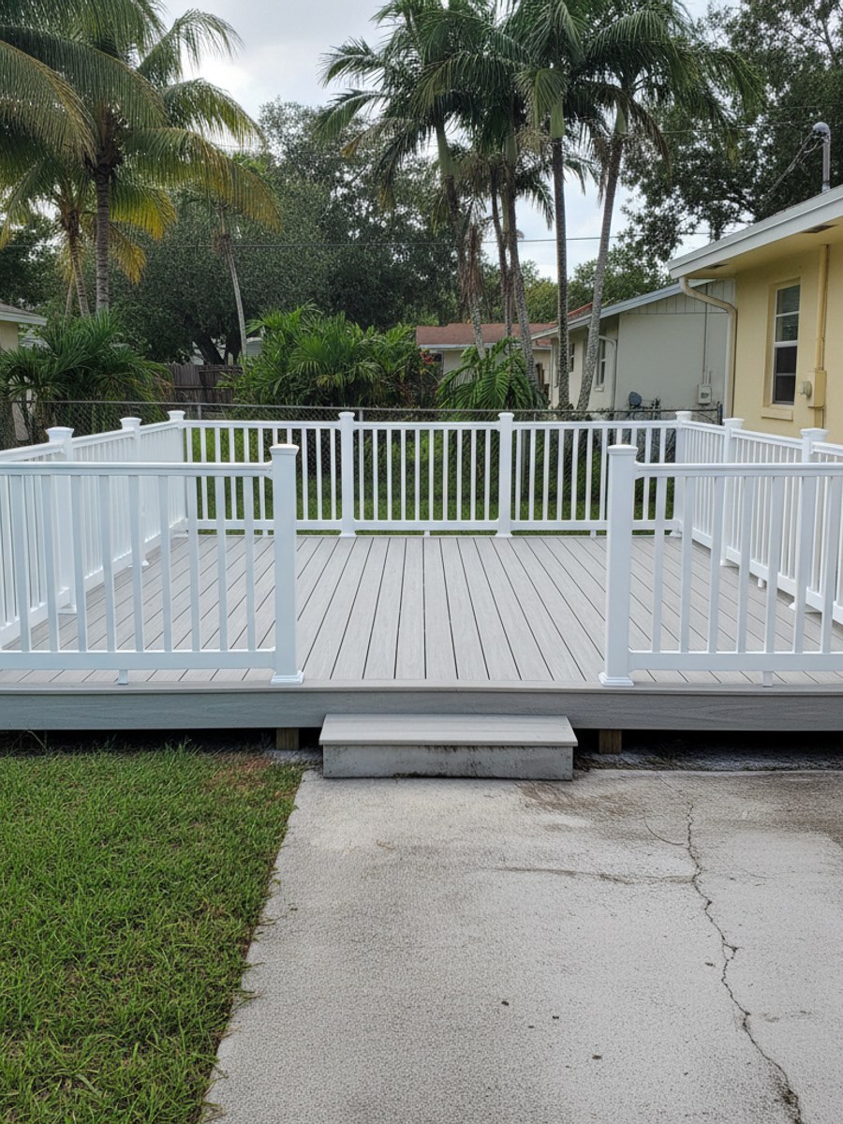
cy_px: 562
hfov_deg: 53.1
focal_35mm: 26
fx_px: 844
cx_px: 422
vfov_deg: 67.3
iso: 835
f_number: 1.5
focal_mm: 5.7
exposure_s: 1/464
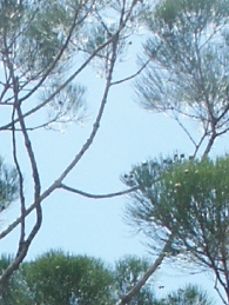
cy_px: 575
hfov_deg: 7.9
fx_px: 1628
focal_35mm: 185
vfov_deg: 10.0
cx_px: -68
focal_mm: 7.71
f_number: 6.7
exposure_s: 1/250
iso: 100
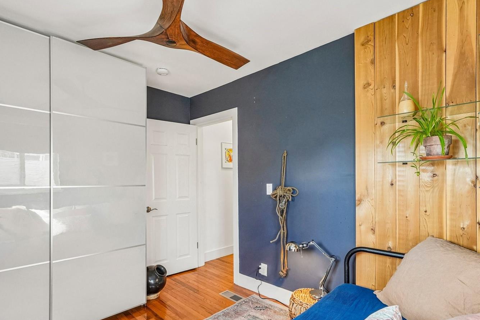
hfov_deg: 90.0
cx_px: 236
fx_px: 240
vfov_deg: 67.1
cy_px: 180
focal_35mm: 18
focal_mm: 10
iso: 800
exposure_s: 1/5
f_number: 8
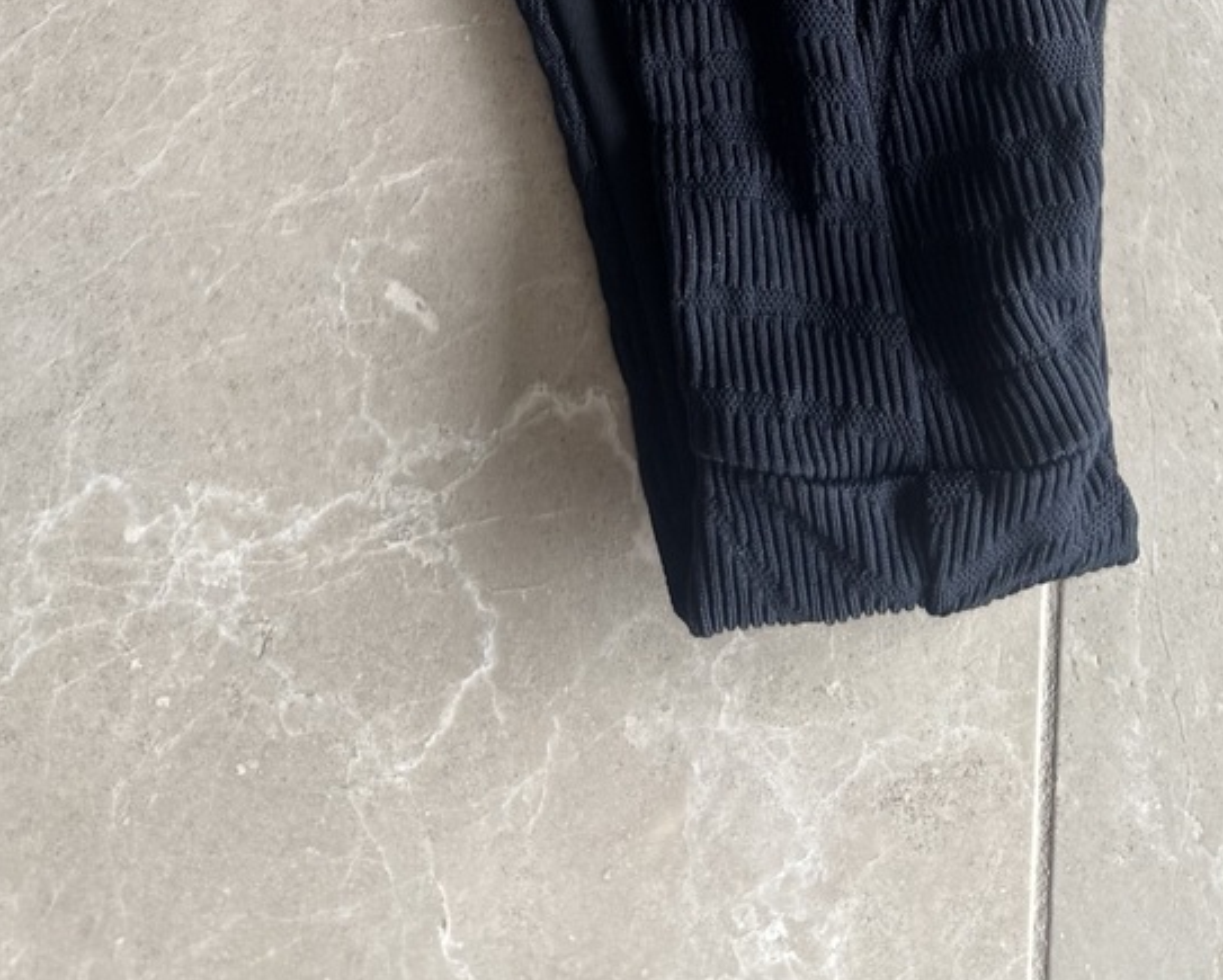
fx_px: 2499
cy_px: -766
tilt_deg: -75.1
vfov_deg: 17.9
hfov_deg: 27.5
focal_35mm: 69
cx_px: 716
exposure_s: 1/314
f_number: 1.78
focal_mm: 6.76
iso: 80
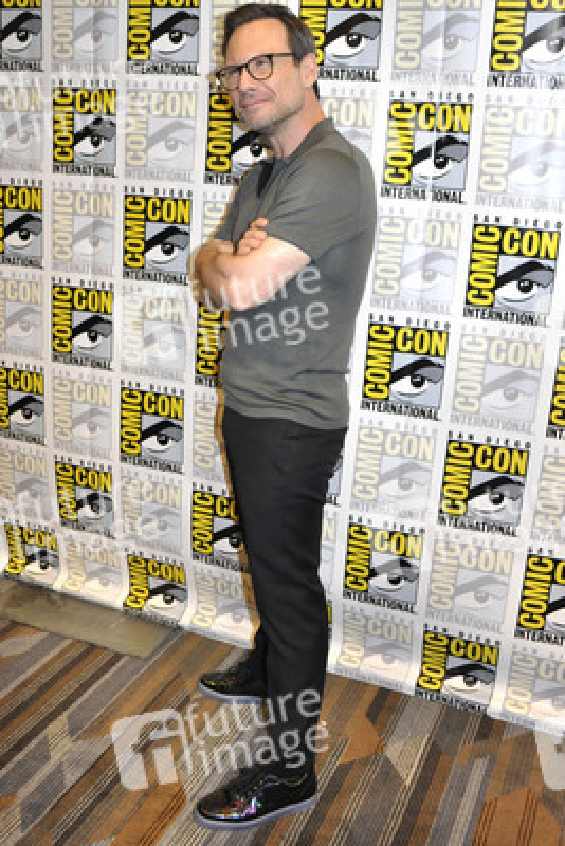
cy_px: 423
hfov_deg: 36.9
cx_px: 282
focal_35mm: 36
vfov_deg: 53.1
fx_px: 847
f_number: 4.5
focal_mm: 24
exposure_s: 1/60
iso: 1000
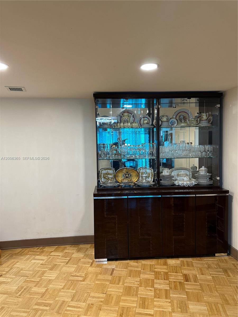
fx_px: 220
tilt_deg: -4.7
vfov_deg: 71.6
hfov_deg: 56.8
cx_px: 119
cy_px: 158
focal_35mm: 24
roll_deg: +0.5
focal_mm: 6.86
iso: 160
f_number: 1.78
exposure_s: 1/60
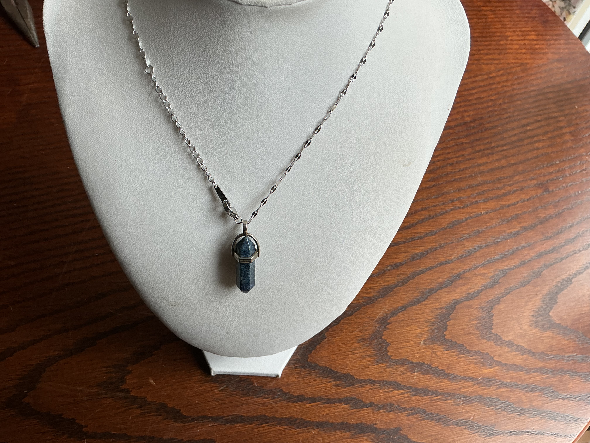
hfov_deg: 61.7
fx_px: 494
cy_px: 222
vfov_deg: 48.2
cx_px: 295
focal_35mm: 29
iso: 20
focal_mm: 3
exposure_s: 1/153
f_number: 1.8
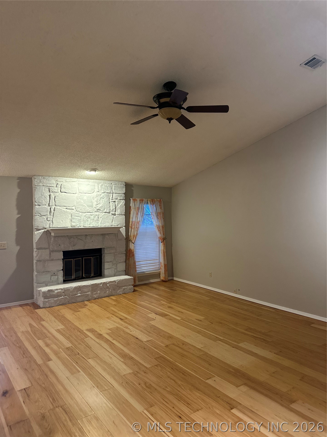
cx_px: 164
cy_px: 218
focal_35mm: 24
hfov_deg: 56.8
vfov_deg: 71.6
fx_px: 302
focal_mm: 6.86
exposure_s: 1/60
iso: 500
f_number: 1.78
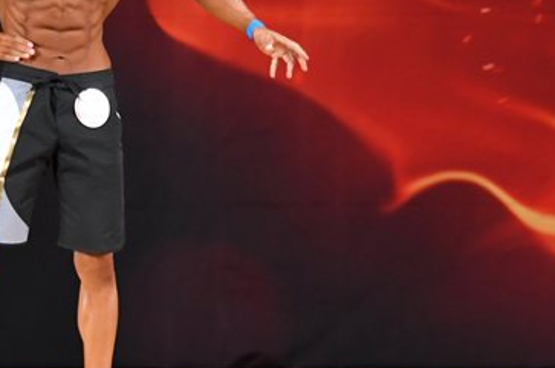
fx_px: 7898
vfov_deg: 2.7
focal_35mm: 513
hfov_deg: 4.0
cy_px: 118
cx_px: 112
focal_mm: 160
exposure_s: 1/400
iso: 3200
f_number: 5.6
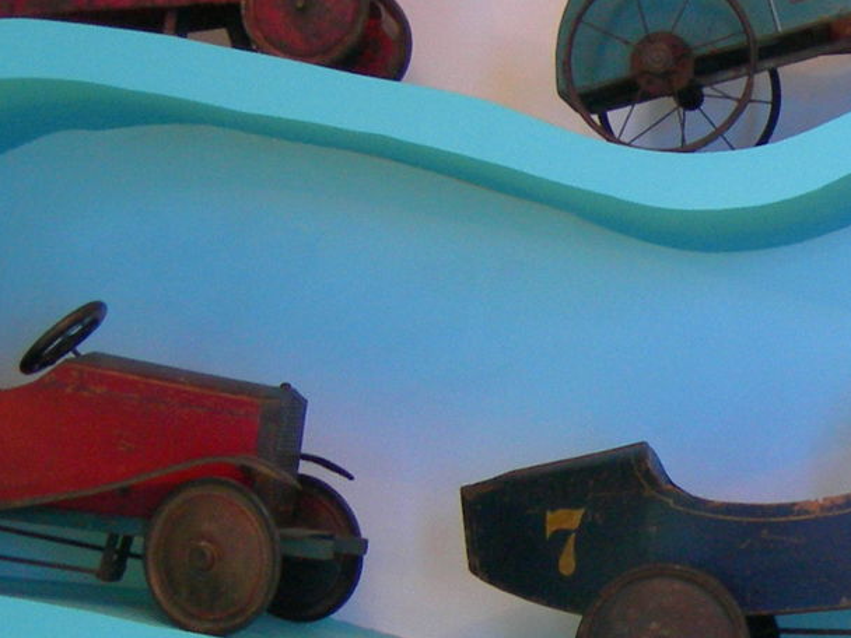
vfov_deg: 9.2
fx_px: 3958
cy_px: 582
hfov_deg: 11.7
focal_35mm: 161
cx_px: 1332
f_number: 3.2
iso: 200
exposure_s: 1/2.5
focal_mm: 10.6
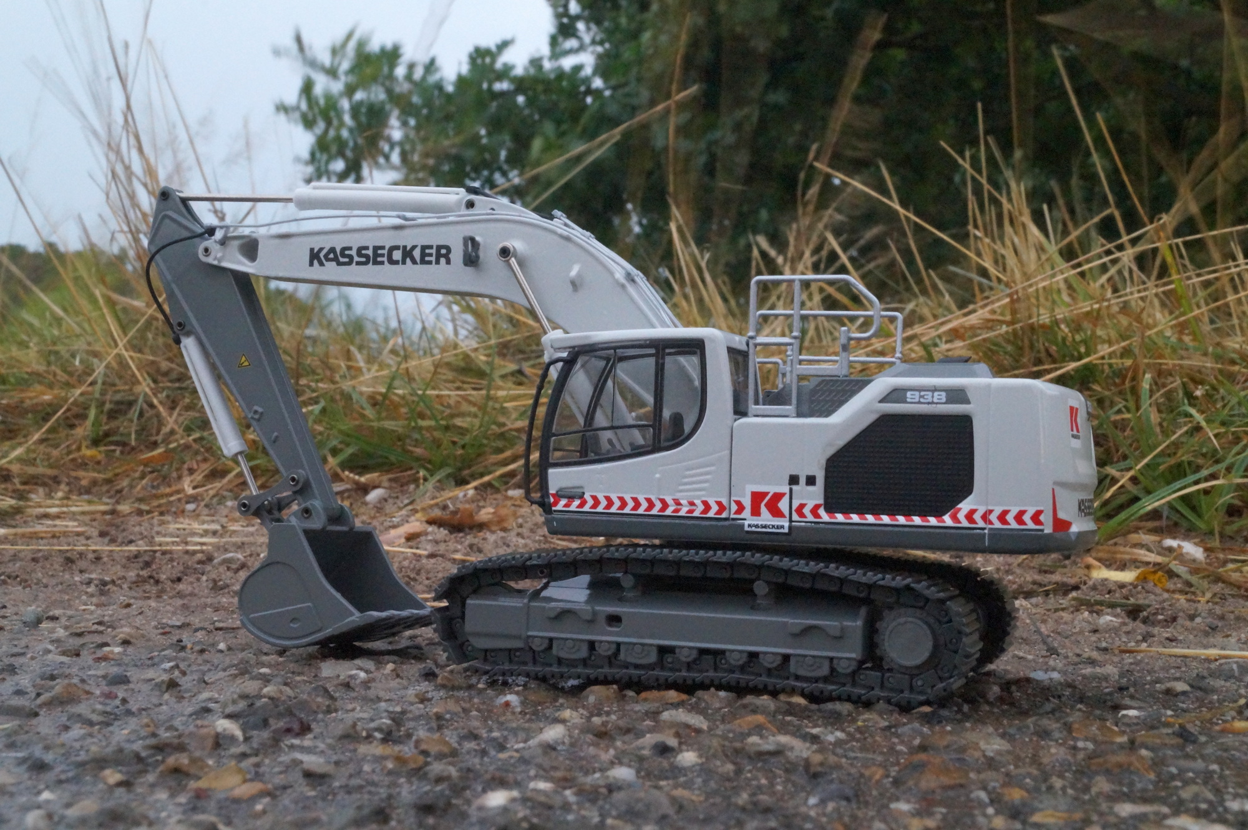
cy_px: 415
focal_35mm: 45
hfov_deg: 43.6
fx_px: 1559
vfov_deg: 29.8
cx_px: 624
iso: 3200
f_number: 22
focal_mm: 30
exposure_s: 1/15
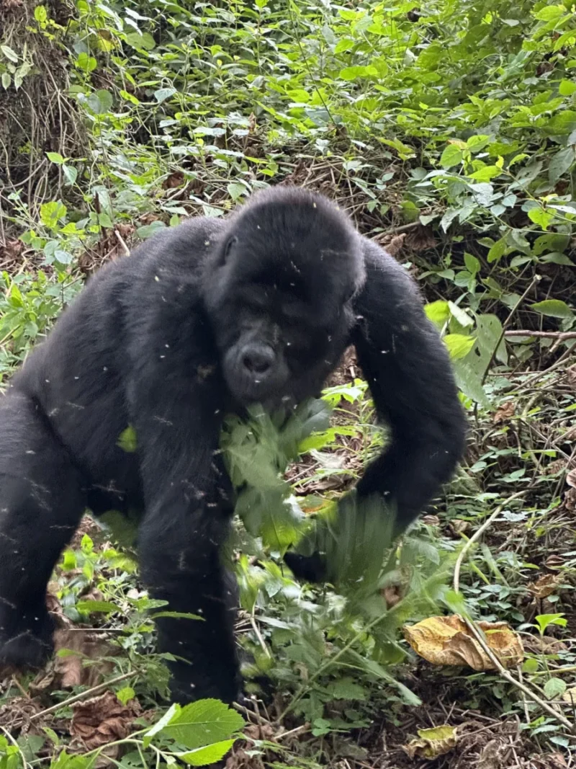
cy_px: 384
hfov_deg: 19.1
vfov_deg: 25.3
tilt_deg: +10.2
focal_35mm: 77
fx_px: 1709
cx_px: 288
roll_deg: +2.7
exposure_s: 1/60
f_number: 2.8
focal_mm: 9
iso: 320
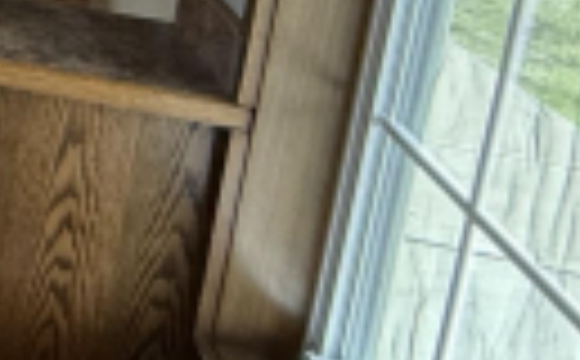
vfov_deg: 15.2
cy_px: -230
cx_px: -780
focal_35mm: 77
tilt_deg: -8.9
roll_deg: -1.7
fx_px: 1214
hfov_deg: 15.5
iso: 320
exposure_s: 1/99
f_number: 2.2
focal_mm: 2.22
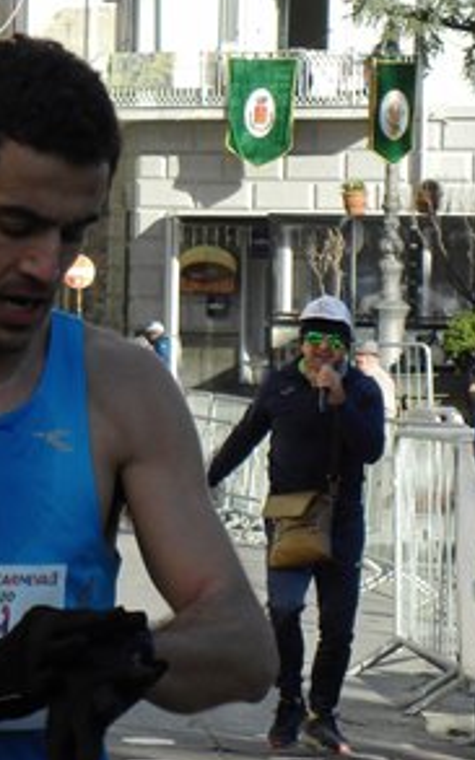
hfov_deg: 5.9
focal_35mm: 220
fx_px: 4559
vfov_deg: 9.5
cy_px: 246
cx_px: -10
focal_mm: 16.9
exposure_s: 1/324
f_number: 4
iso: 64
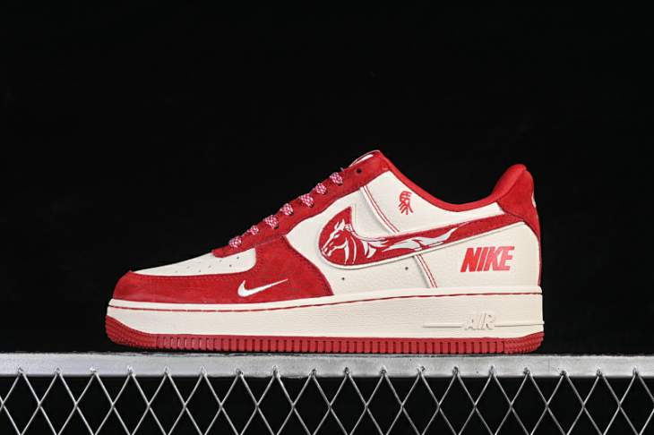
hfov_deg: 27.0
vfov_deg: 18.2
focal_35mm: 75
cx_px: 327
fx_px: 1362
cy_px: 218
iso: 160
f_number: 8
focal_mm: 50
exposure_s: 1/80
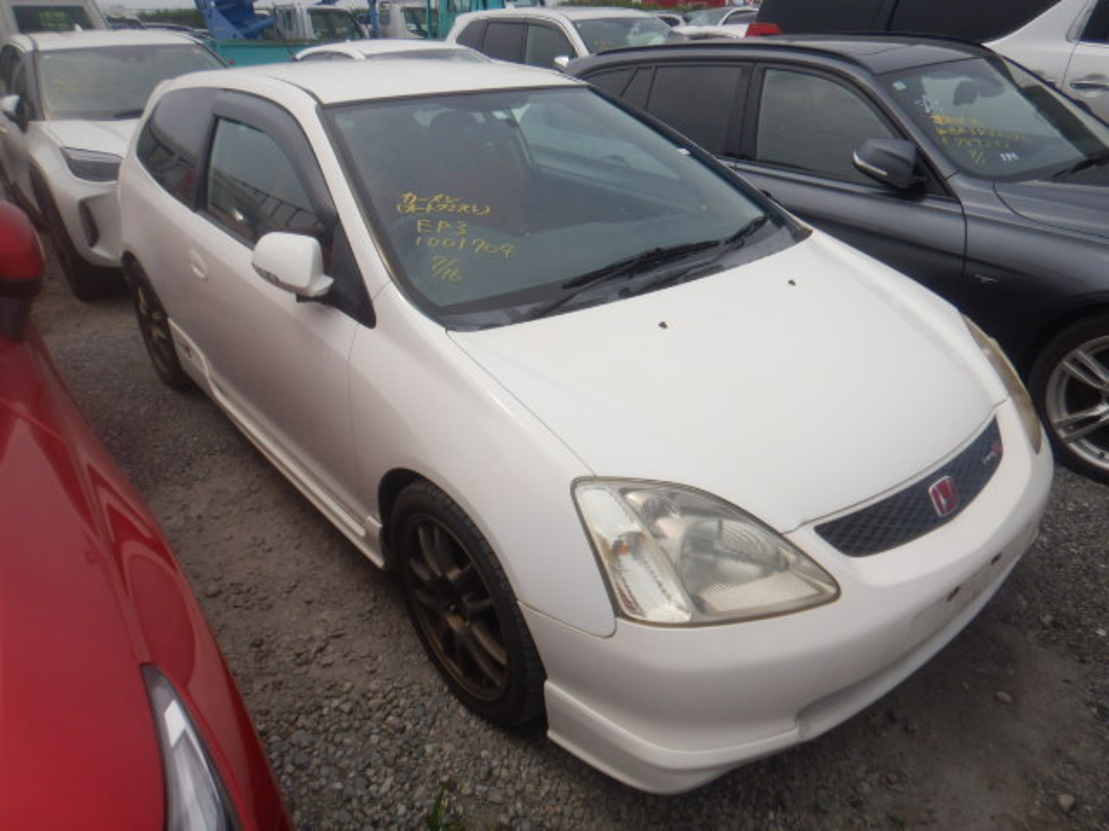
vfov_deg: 56.8
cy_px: 416
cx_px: 554
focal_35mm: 24
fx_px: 769
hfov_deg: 71.6
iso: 125
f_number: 2.8
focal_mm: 4.3
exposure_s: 1/800
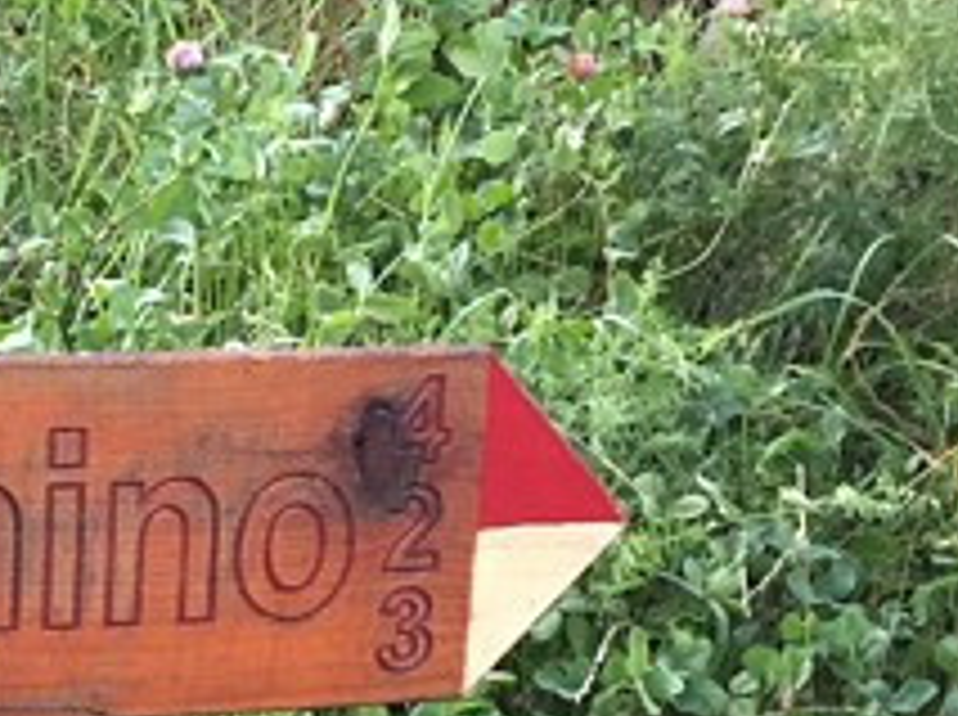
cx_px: -74
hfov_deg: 20.6
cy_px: 639
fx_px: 2514
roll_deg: -3.1
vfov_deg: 16.0
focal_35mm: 91
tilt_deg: -8.9
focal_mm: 4.15
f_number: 2.2
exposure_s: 1/33
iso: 200
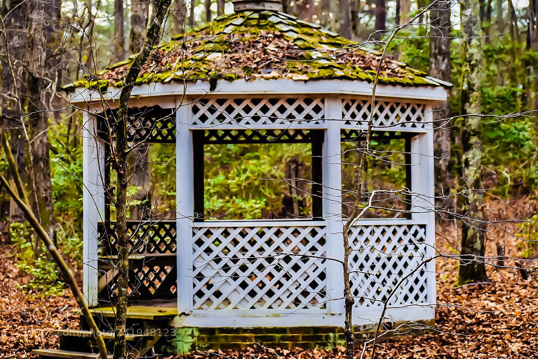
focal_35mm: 105
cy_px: 180
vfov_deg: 13.0
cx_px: 269
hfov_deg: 19.5
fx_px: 1569
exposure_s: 1/500
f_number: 5.6
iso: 400
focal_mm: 70
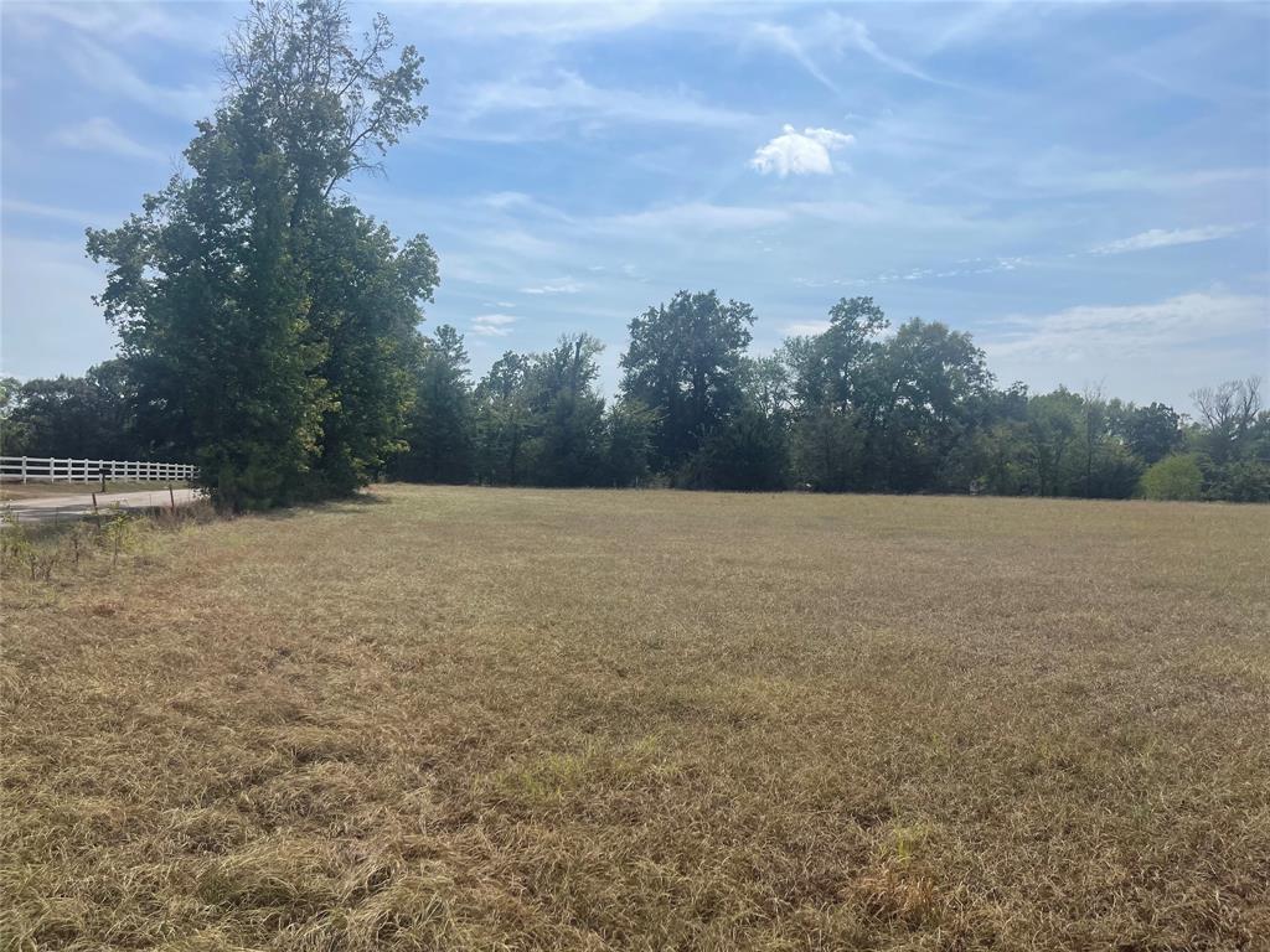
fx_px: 917
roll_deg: -1.8
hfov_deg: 69.4
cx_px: 635
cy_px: 476
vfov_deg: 54.9
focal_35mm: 25
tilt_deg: -1.0
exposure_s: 1/6993
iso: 32
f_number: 1.6
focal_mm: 5.1
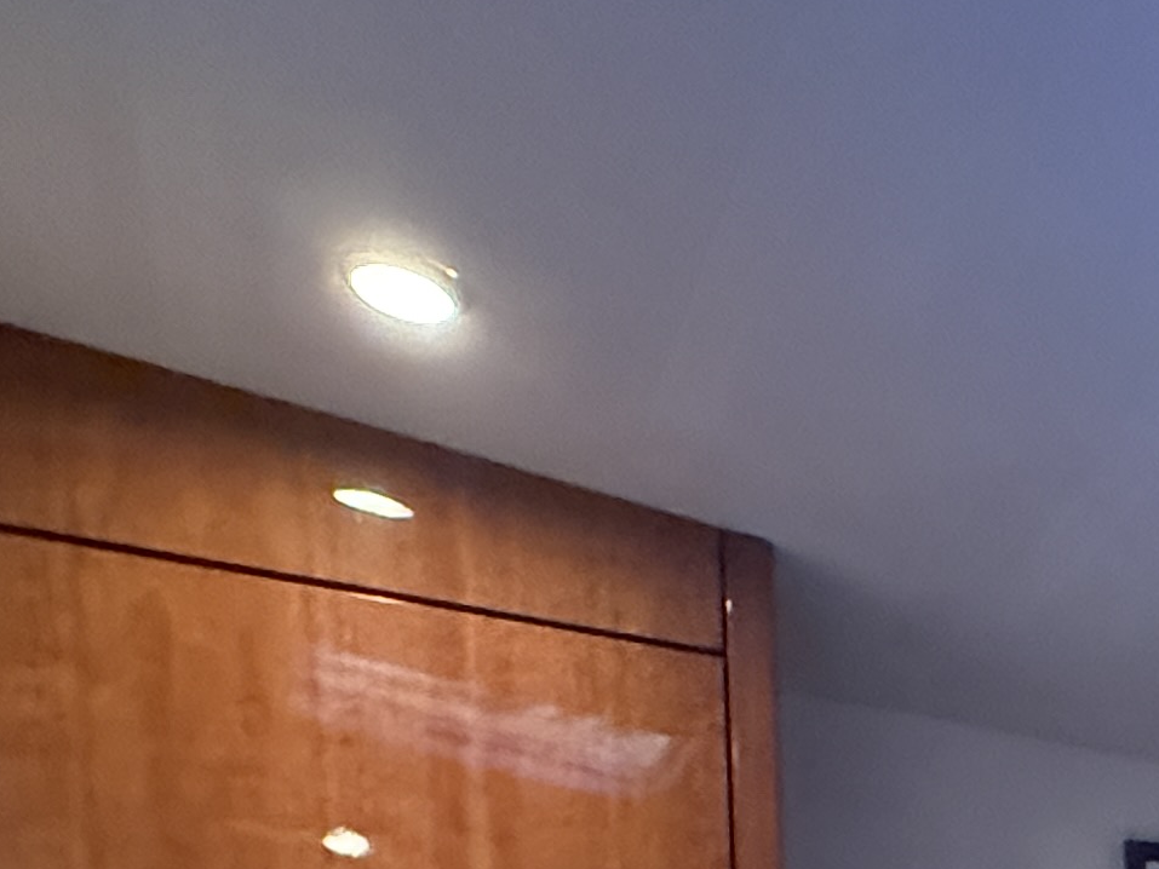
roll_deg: -0.1
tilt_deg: -6.0
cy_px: 1446
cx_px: 1697
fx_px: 1976
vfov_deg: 19.9
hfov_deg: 25.4
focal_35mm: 59
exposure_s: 1/60
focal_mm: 2.22
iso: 800
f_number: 2.2
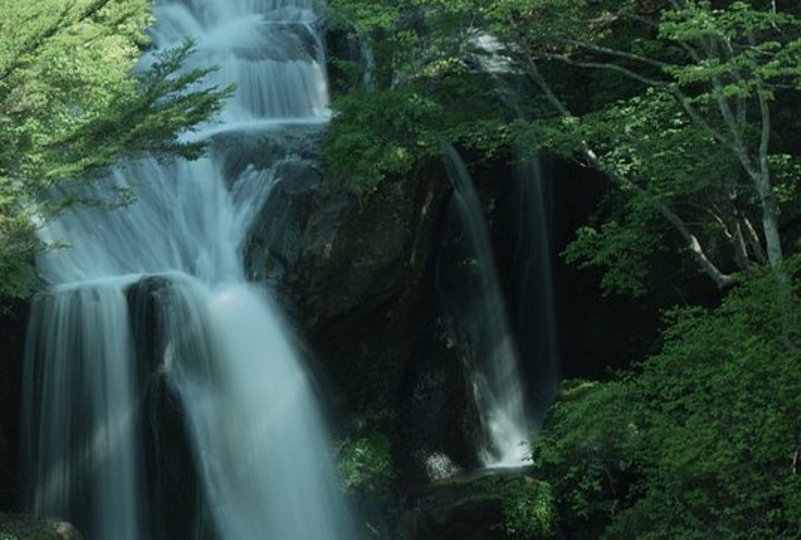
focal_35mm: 101
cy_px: 353
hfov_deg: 20.0
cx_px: 210
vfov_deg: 13.6
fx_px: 2255
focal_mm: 35
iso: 100
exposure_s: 1/1.5
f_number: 11
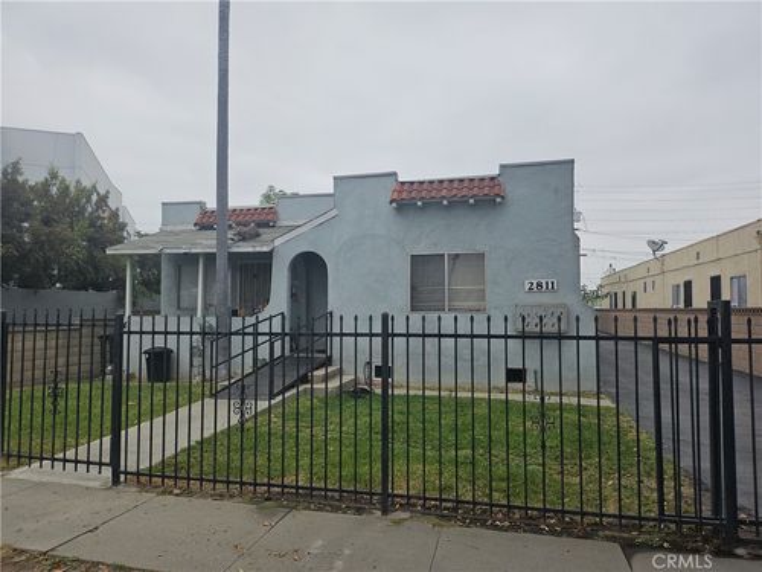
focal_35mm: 24
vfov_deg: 56.8
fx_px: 528
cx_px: 381
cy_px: 286
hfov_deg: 71.6
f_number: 1.8
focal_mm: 5
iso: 50
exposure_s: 1/3882
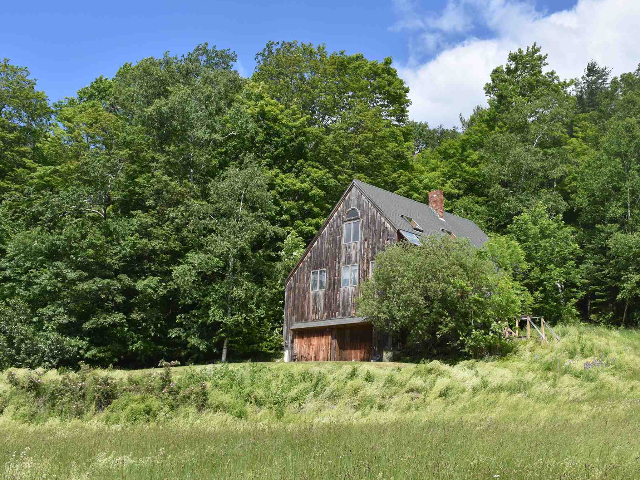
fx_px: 824
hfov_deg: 42.5
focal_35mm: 45
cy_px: 237
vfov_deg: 32.5
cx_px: 336
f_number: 8
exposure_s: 1/500
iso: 500
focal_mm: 27
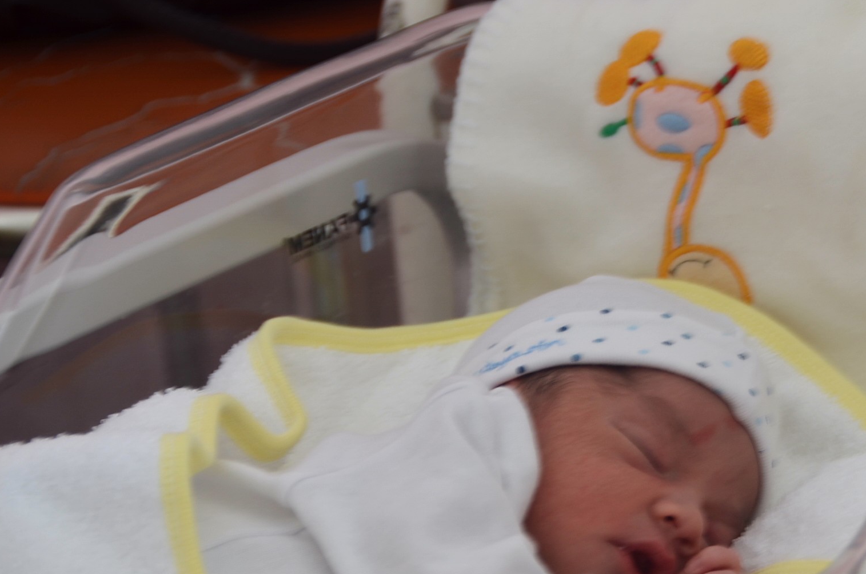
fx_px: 4802
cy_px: 425
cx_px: 606
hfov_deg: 10.3
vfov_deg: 6.8
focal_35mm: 200
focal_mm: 82
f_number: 5
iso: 125
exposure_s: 1/10
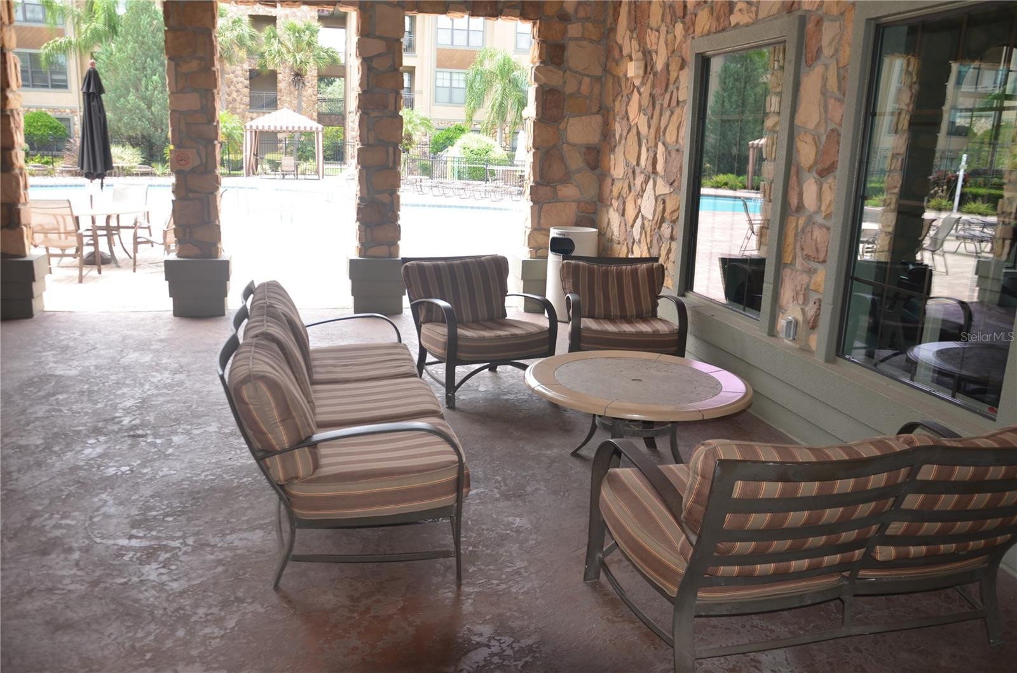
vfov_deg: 47.7
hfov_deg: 67.5
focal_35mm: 27
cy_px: 336
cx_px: 508
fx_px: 761
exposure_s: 1/200
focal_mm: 18
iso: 200
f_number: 3.5
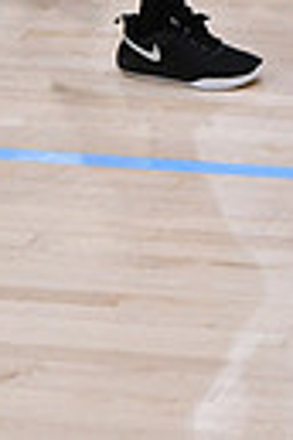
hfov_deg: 1.9
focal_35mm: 709
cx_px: 370
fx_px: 8658
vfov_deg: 2.9
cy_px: -546
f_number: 3.2
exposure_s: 1/1250
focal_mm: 105
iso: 6400
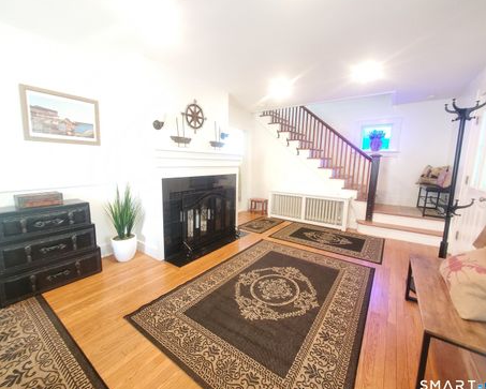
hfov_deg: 100.6
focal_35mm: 14
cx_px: 232
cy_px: 193
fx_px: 202
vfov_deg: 88.0
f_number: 2.2
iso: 800
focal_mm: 1.8
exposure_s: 1/30
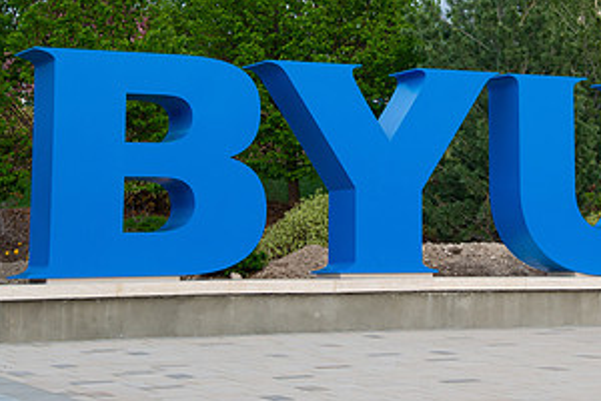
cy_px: 51
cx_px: 453
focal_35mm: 101
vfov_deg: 13.4
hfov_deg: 20.1
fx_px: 1686
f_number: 5
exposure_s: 1/400
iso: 320
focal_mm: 52
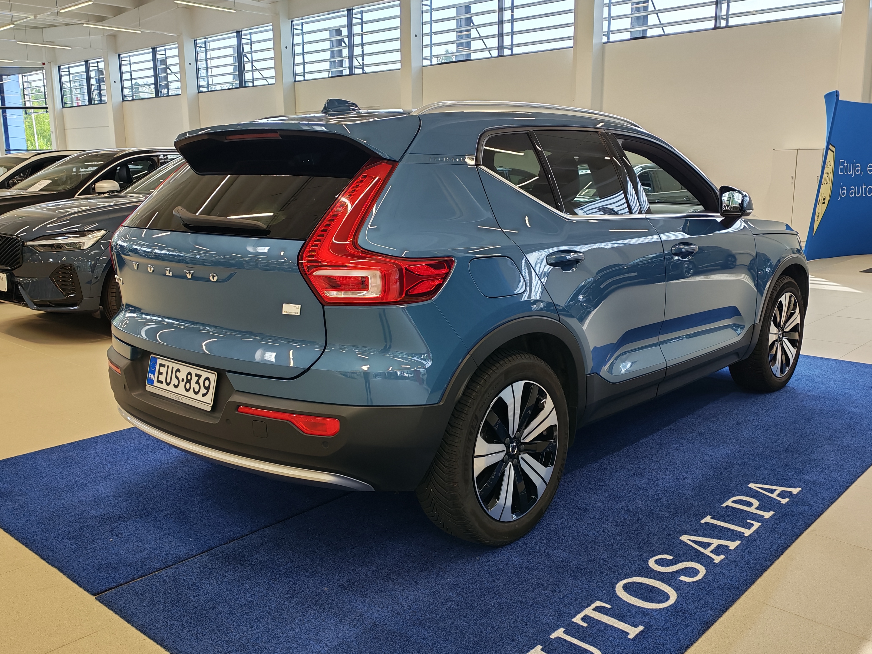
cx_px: 436
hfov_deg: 55.4
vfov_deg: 42.9
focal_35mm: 33
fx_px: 831
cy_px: 327
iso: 100
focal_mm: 6.12
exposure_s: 1/100
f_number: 1.9
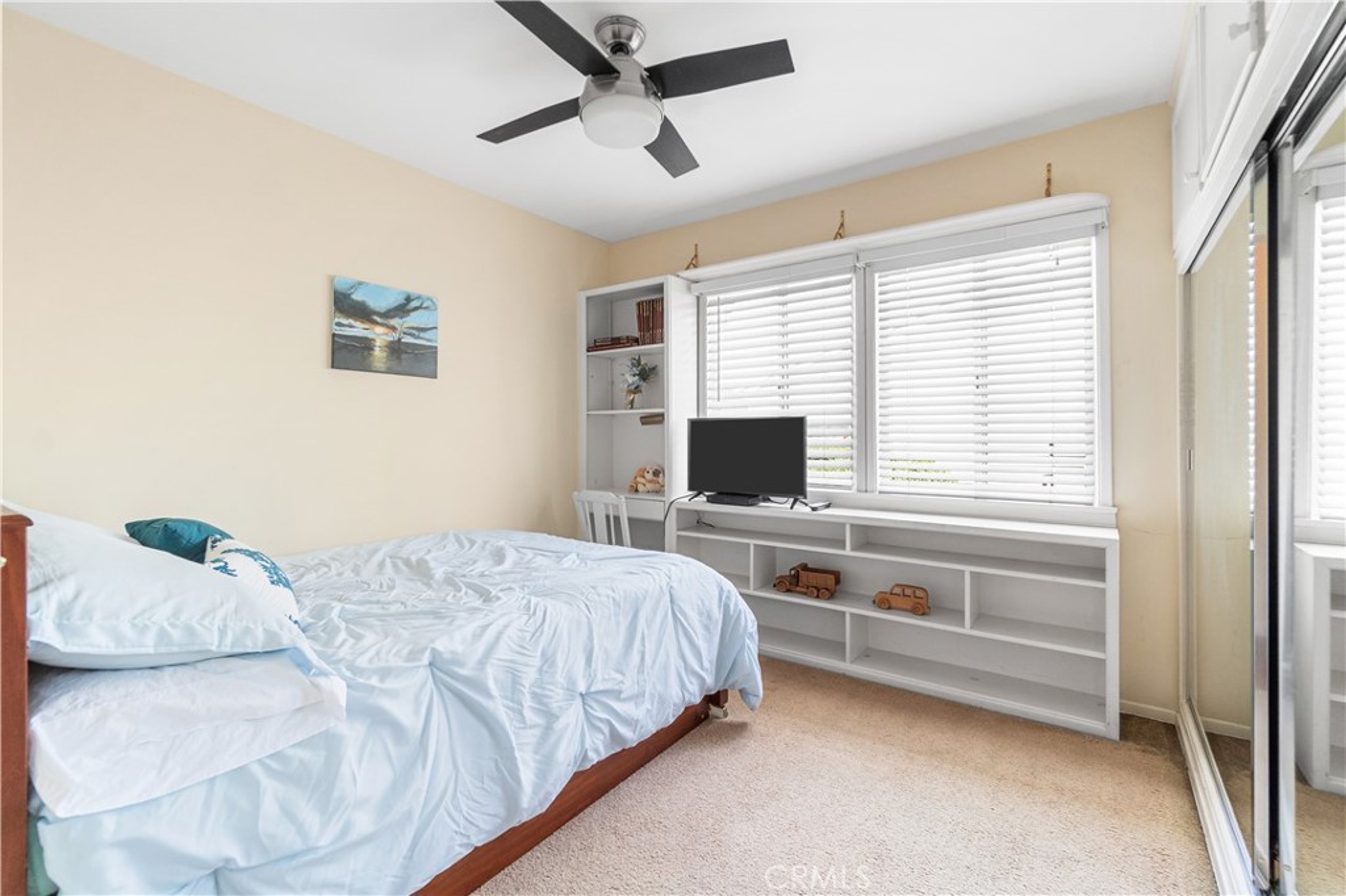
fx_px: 561
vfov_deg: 77.3
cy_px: 448
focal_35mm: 15
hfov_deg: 100.4
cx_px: 673
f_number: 7.1
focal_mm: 10
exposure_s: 1/13
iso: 320
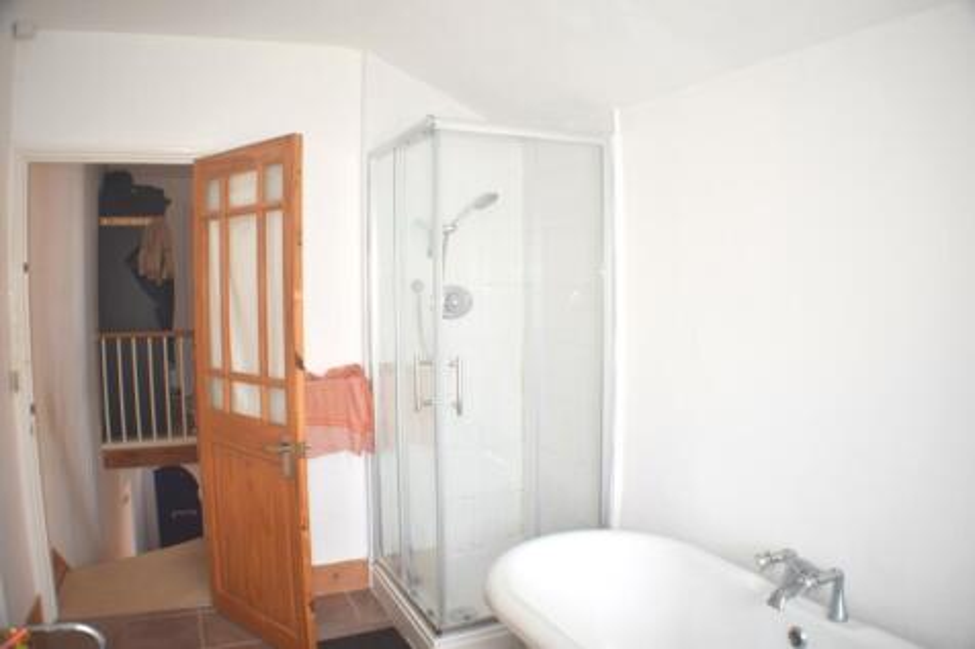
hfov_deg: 57.2
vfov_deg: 39.9
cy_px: 324
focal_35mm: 33
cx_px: 488
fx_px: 893
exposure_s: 1/13
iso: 100
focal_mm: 22
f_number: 3.8
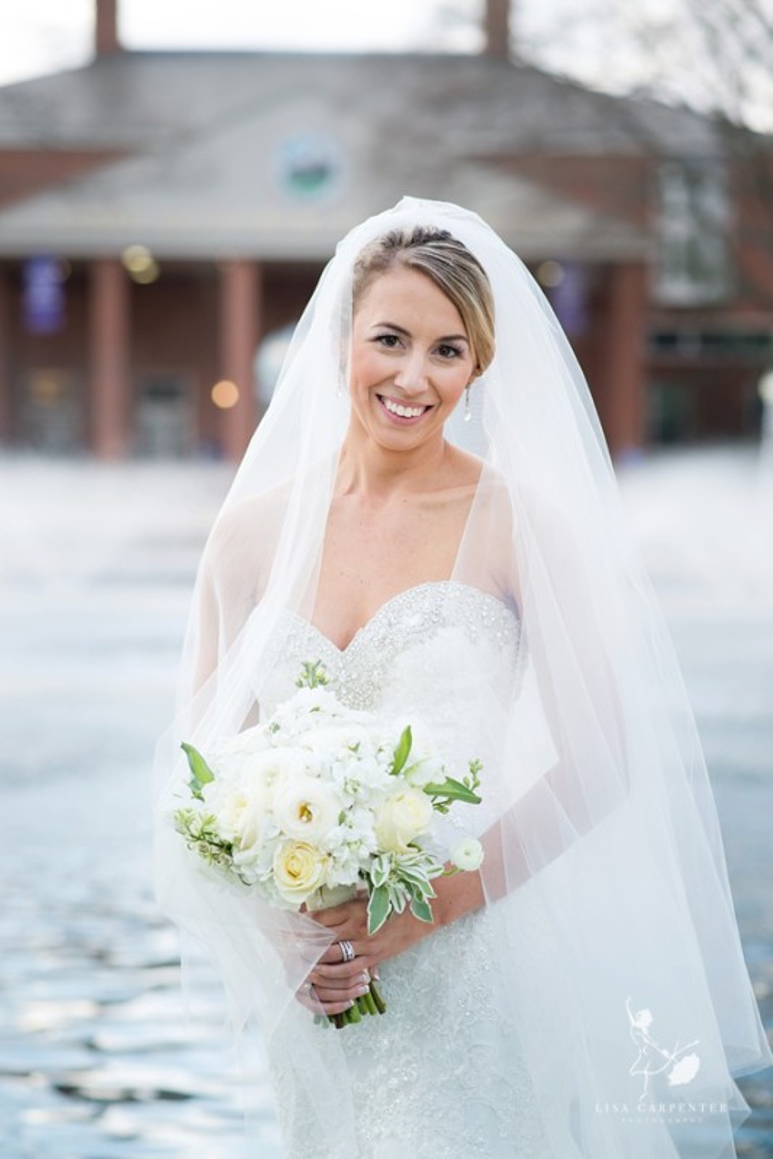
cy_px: 580
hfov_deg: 16.1
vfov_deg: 23.9
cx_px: 386
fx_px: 2739
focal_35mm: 85
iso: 250
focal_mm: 85
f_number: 3.2
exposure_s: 1/400
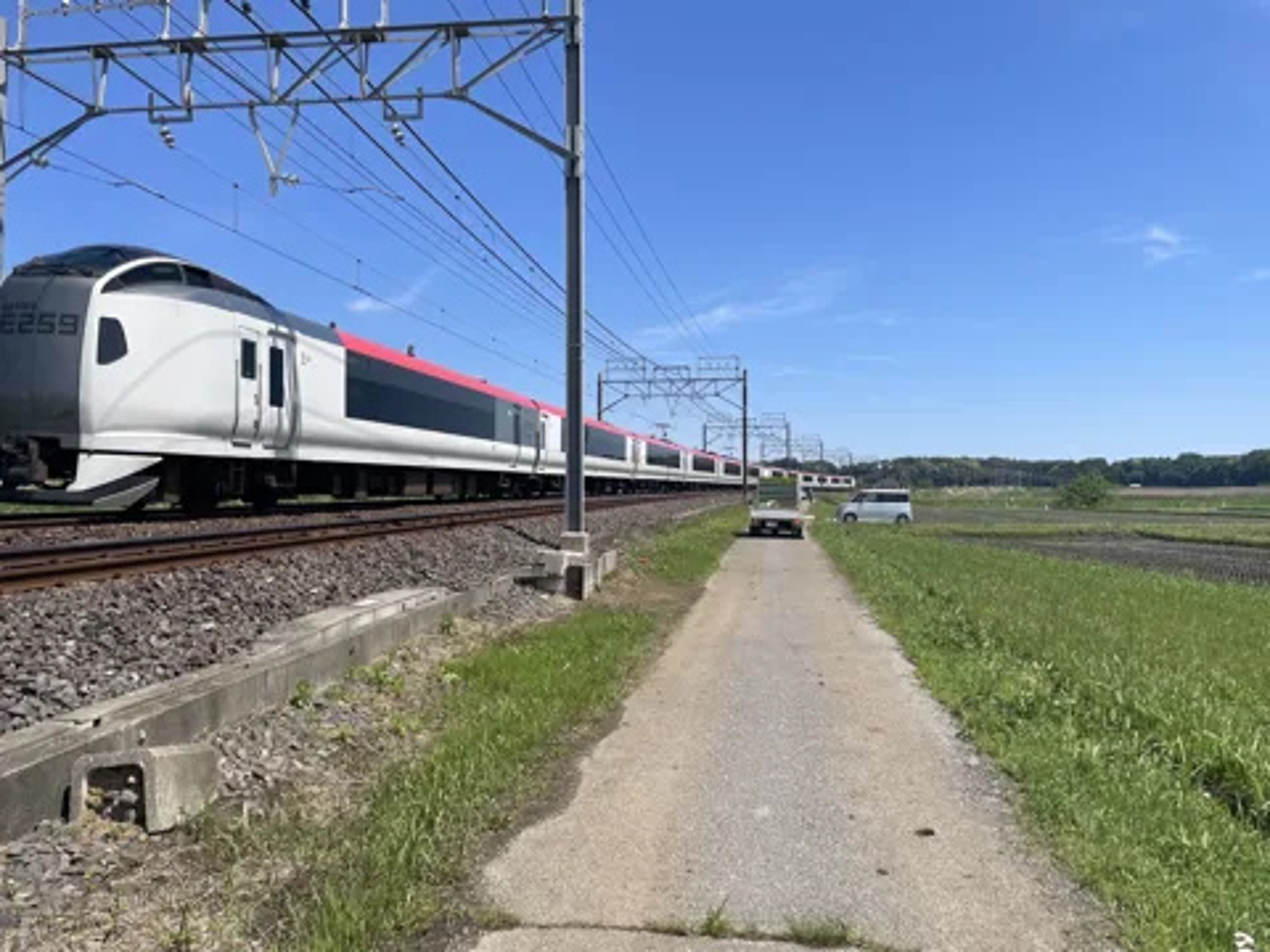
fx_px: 954
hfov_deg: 67.3
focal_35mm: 26
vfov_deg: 53.1
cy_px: 476
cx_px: 635
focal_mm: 4.2
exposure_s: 1/3509
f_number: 1.6
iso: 32
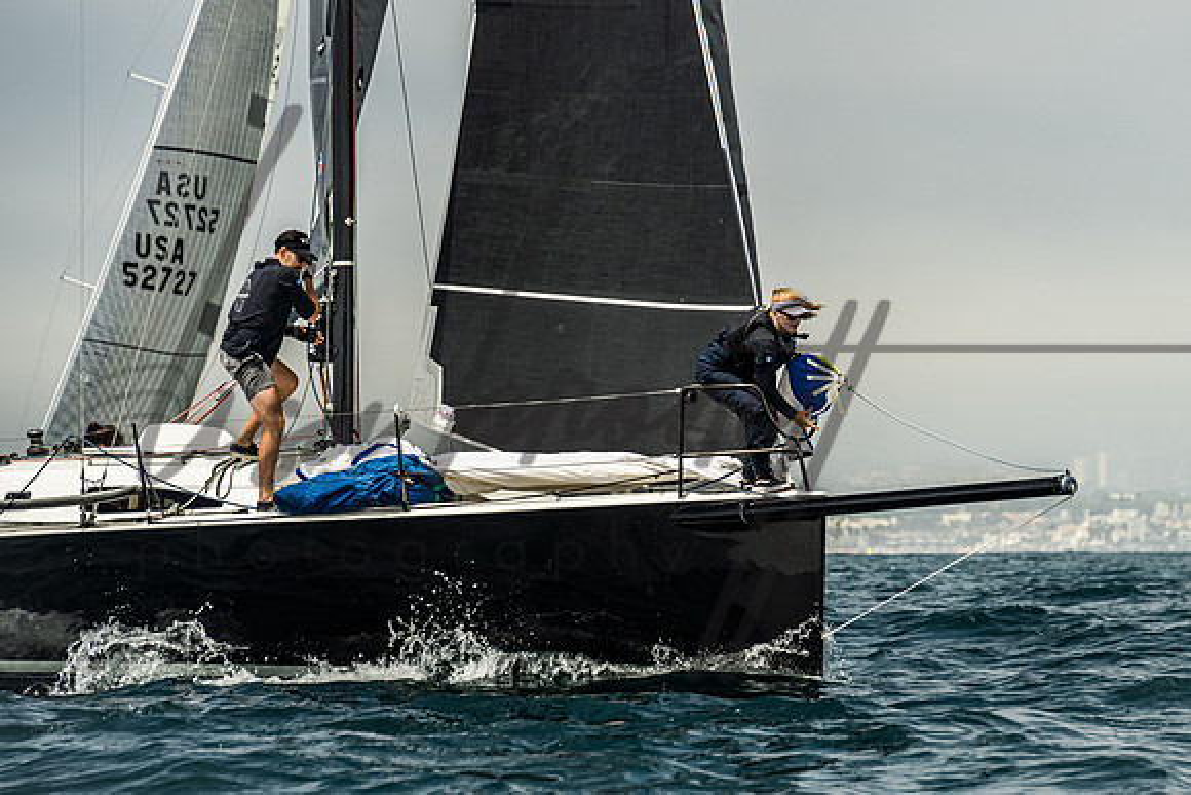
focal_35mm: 233
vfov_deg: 5.9
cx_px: 733
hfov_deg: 8.8
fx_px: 7696
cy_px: 352
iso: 400
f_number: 6.3
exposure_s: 1/1000
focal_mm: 170
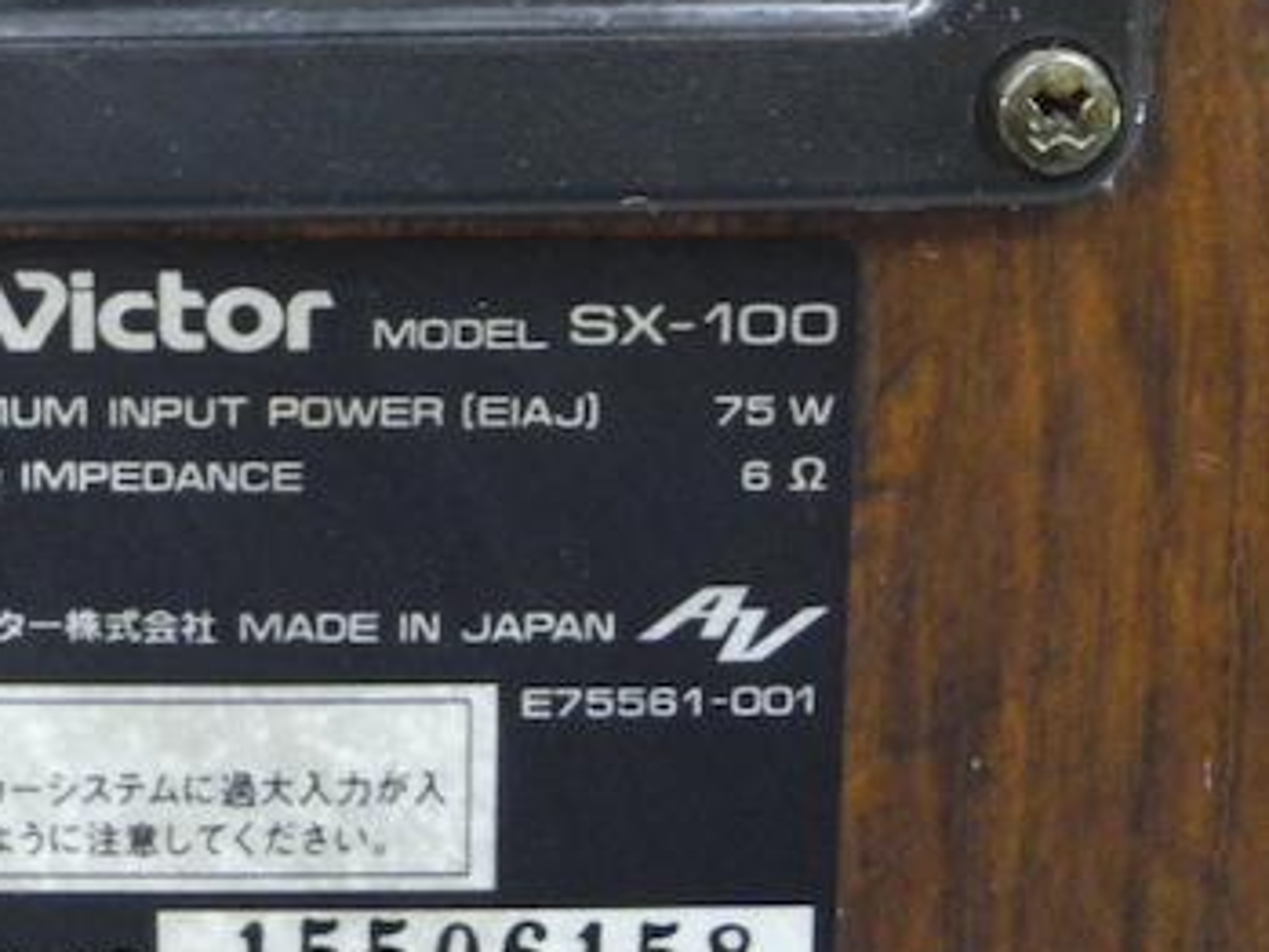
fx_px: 3227
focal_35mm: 88
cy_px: -196
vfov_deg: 16.1
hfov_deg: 22.1
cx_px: 327
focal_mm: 6.8
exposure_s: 1/8.6
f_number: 2.8
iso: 400
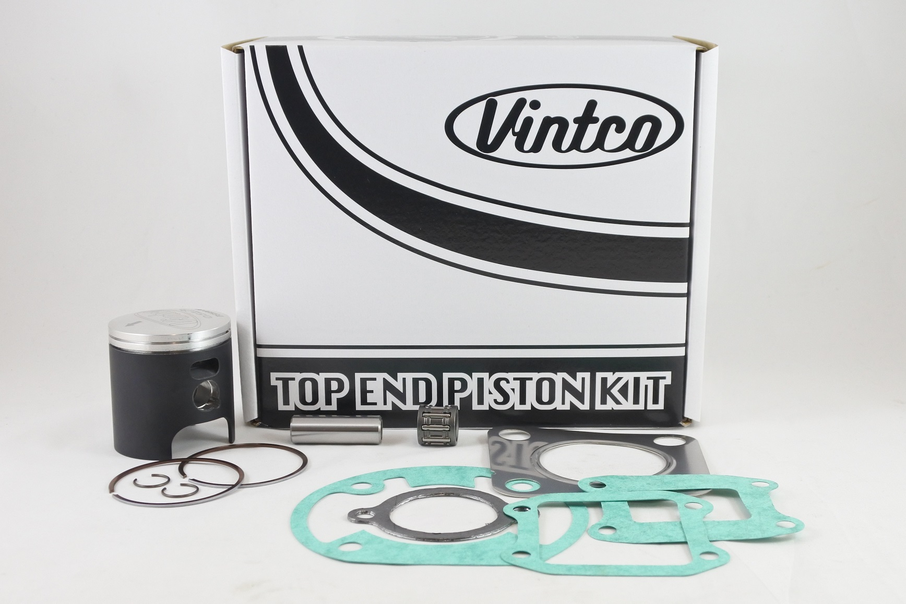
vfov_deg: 31.9
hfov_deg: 46.4
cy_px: 302
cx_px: 453
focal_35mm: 42
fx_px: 1057
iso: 560
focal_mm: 15.7
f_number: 4.2
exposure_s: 1/125
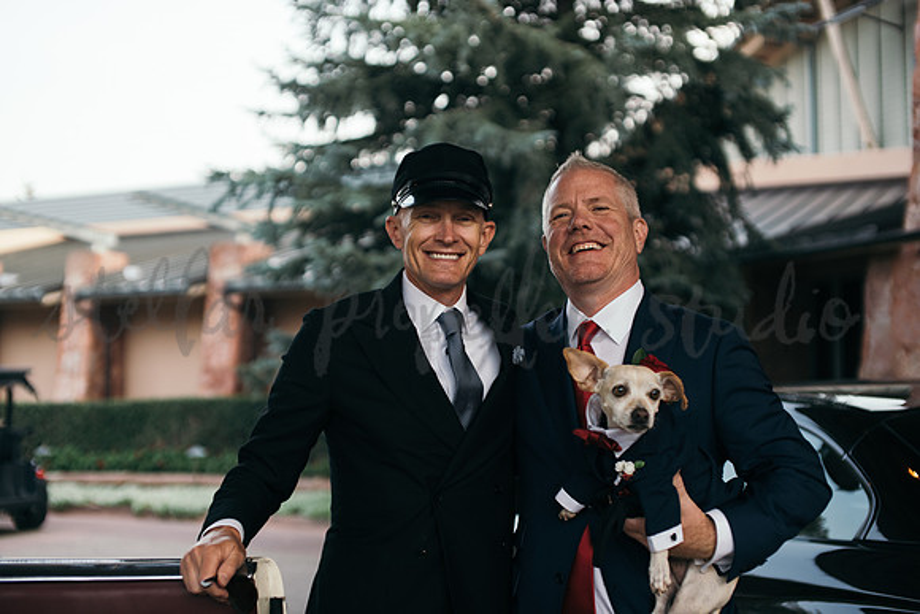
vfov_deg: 27.0
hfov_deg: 39.6
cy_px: 307
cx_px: 460
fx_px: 1278
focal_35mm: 50
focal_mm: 50
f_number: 2.5
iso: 125
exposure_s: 1/400
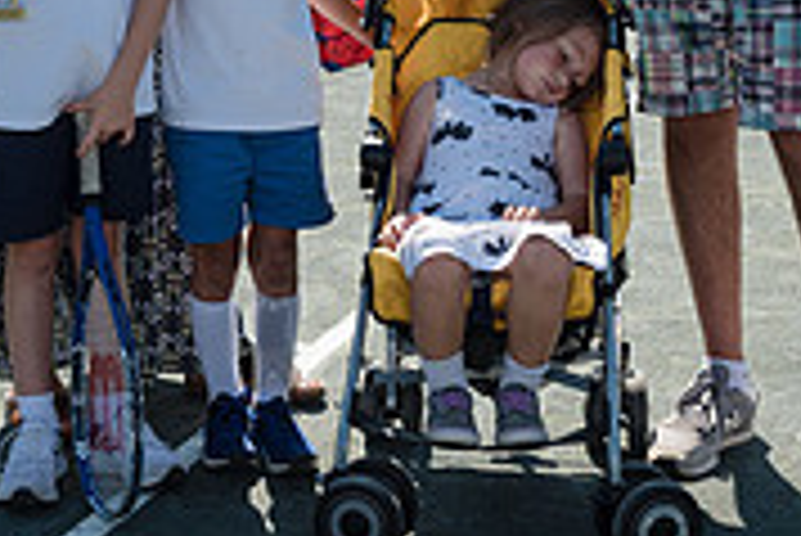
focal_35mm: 101
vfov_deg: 13.2
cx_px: 270
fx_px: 2249
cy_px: -124
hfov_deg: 20.1
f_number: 5.6
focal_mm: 31
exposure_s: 1/800
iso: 125
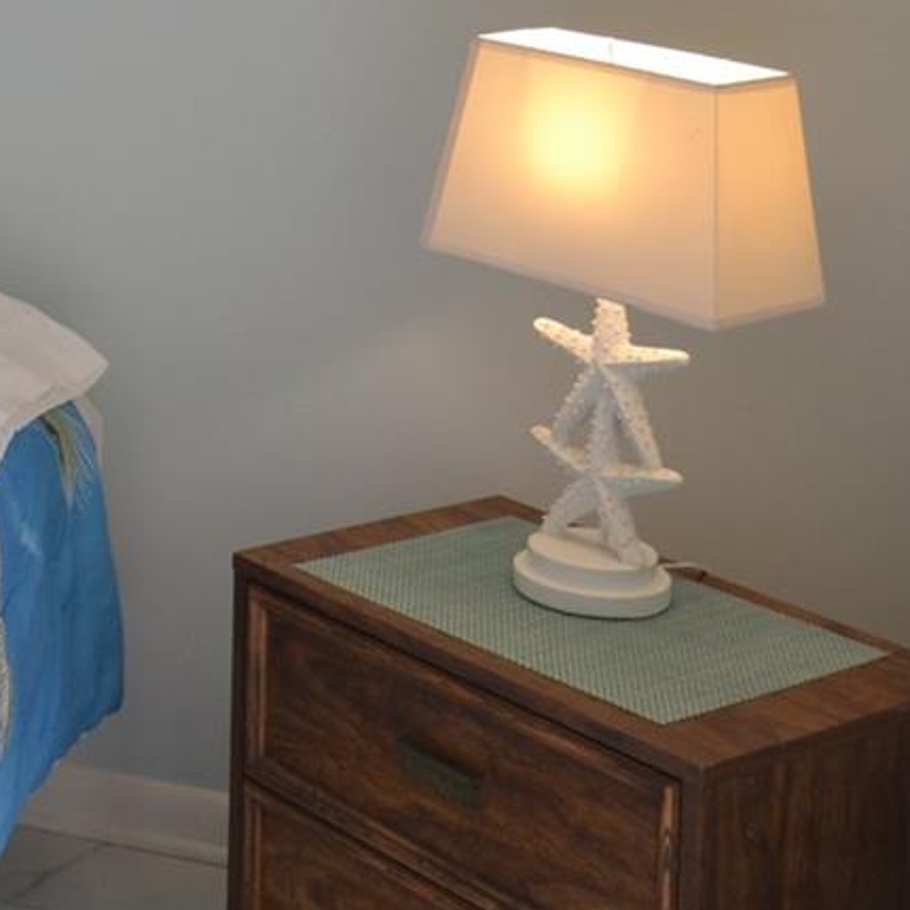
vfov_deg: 20.3
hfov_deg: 20.0
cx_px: -229
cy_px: -131
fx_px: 2397
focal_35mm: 81
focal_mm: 17
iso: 400
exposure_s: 1/80
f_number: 4.2
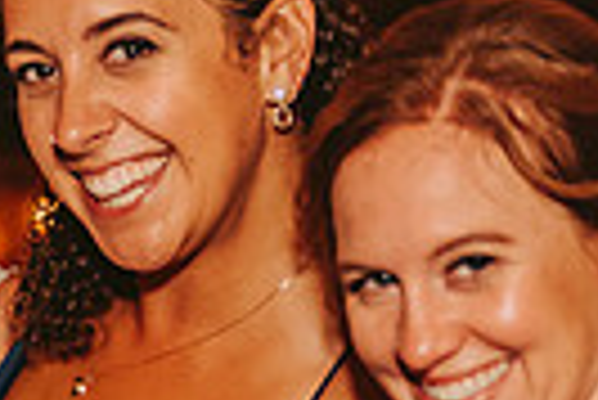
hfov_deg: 9.6
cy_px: 461
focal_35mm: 209
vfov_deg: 6.6
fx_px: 3475
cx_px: -252
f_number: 2.8
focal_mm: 48
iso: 1000
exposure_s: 1/160
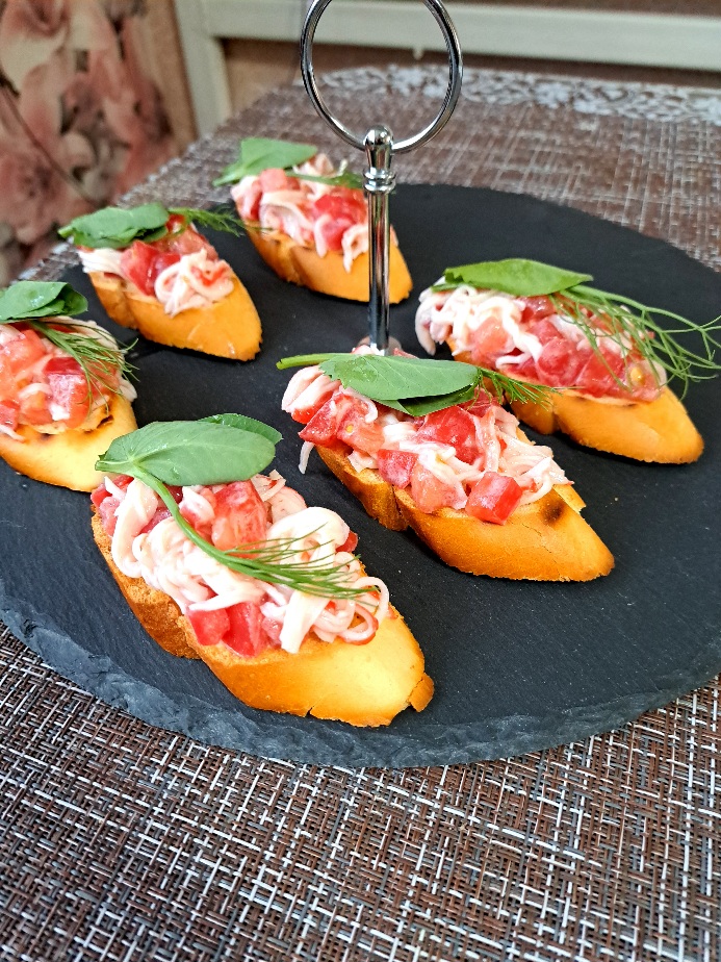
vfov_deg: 71.6
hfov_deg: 56.8
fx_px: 667
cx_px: 360
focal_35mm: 24
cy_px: 481
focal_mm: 5.23
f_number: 1.8
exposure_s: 1/50
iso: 320
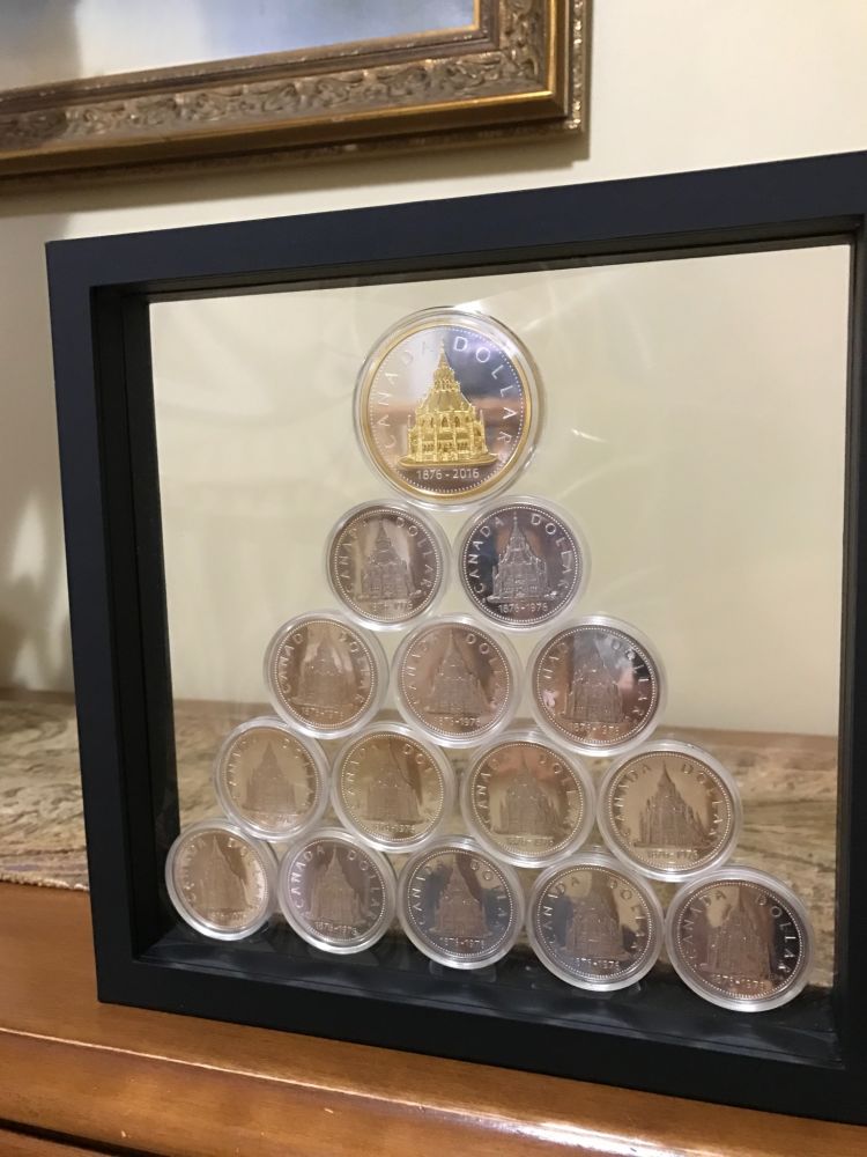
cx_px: 434
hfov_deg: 49.7
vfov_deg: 63.4
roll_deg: +0.1
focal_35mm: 28
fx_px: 935
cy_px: 578
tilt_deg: -3.4
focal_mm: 3.99
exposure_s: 1/11
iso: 100
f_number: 1.8
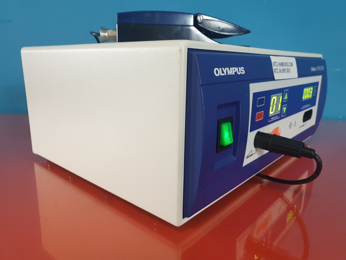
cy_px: 130
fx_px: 260
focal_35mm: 26
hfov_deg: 67.3
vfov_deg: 53.1
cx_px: 173
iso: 400
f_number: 2.4
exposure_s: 1/50
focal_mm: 4.3
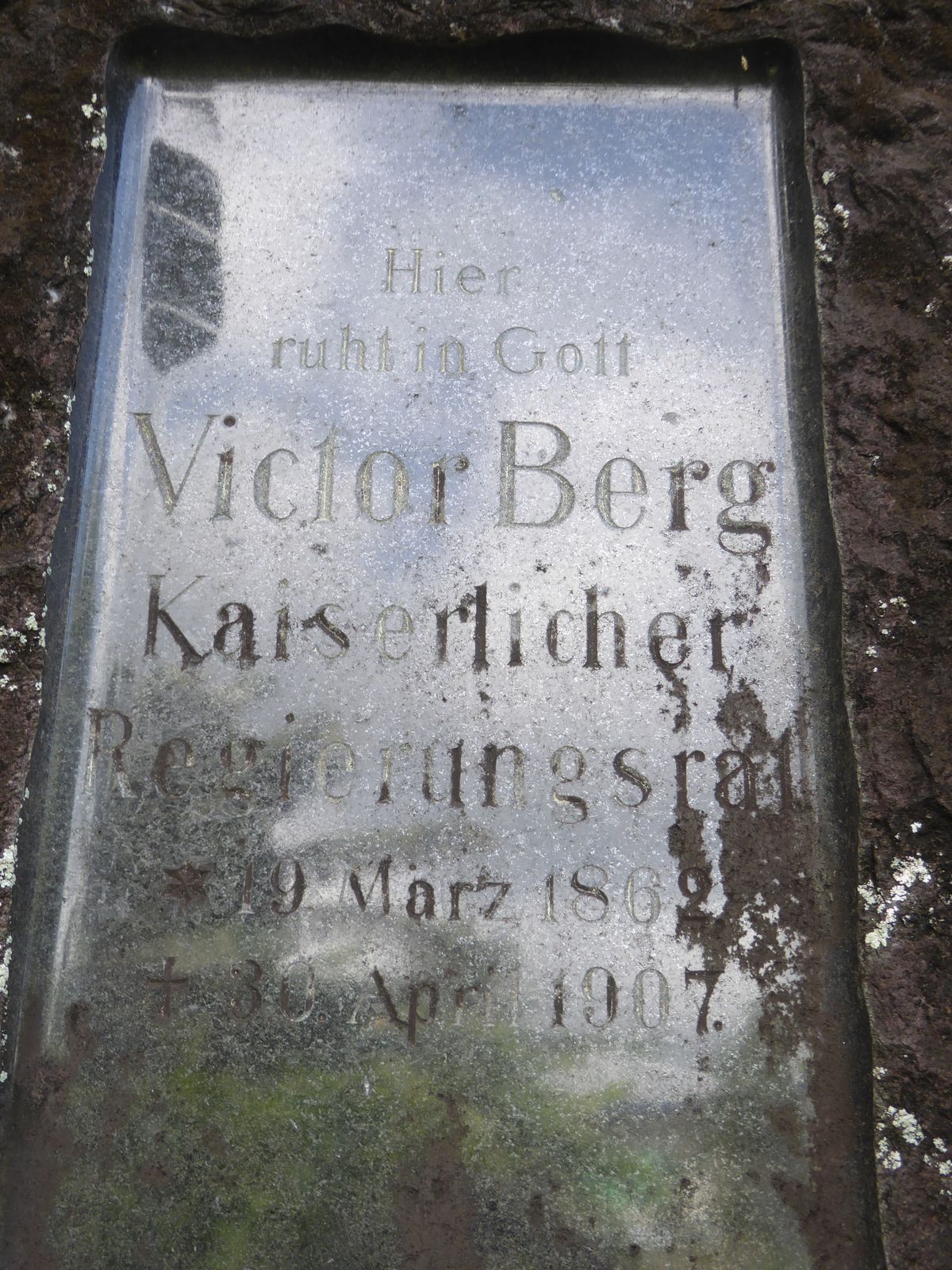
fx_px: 1723
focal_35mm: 47
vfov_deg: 40.4
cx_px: 476
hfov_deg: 30.9
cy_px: 635
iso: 100
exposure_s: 1/60
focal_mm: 8.4
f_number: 4
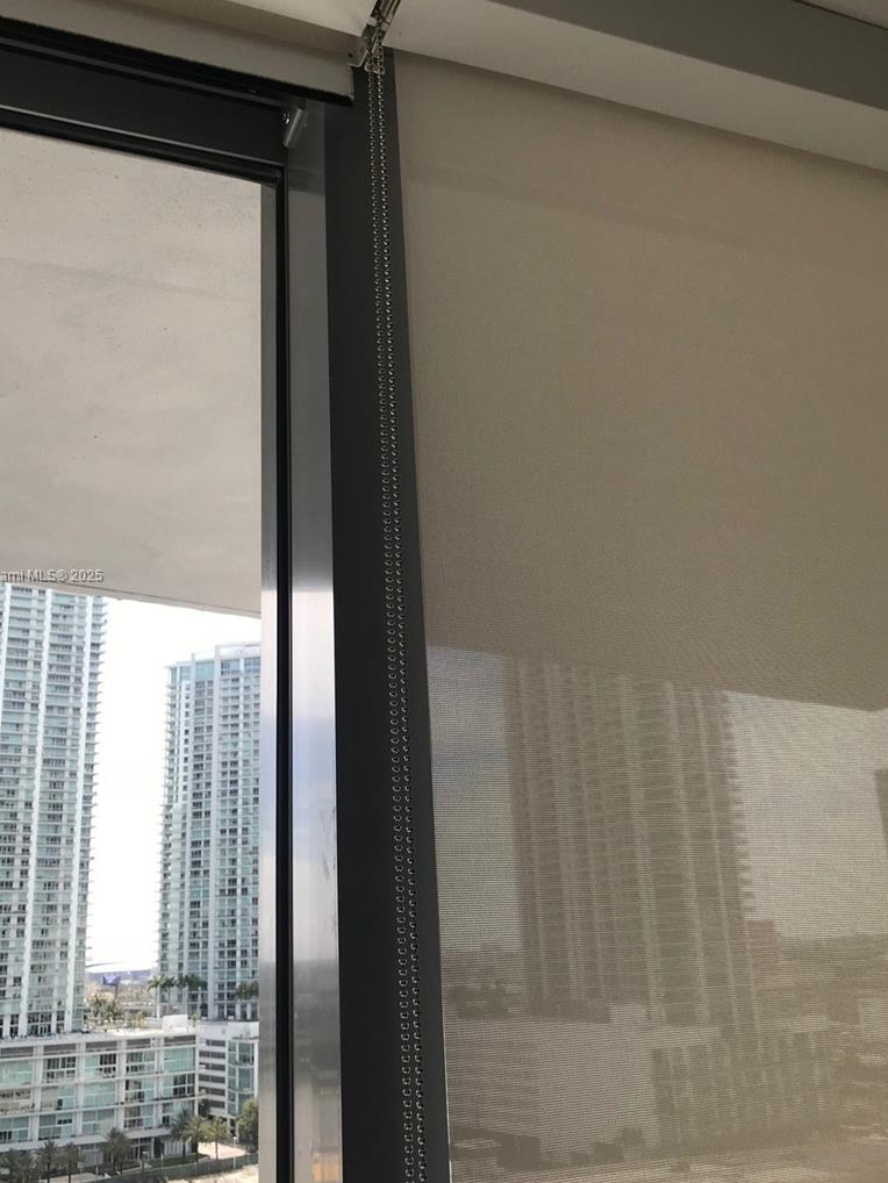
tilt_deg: +17.5
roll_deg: +1.8
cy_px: 576
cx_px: 413
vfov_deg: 55.3
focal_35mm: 33
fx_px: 1128
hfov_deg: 42.9
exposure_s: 1/357
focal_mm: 3.99
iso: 20
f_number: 1.8
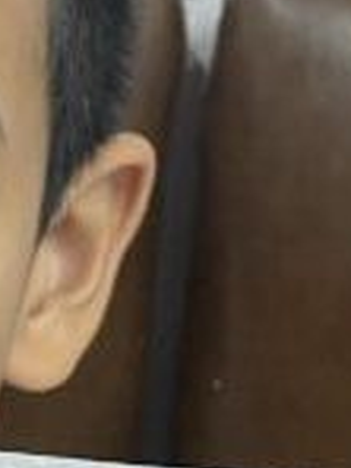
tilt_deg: -25.9
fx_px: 4745
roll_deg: -3.8
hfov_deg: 4.2
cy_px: 342
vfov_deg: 5.6
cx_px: -443
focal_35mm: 351
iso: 100
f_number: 2
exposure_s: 1/100
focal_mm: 6
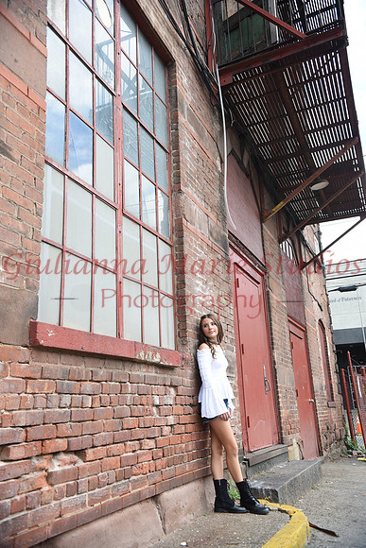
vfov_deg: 60.3
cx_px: 183
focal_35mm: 31
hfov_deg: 42.3
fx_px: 472
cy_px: 274
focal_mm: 31
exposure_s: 1/320
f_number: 7.1
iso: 500
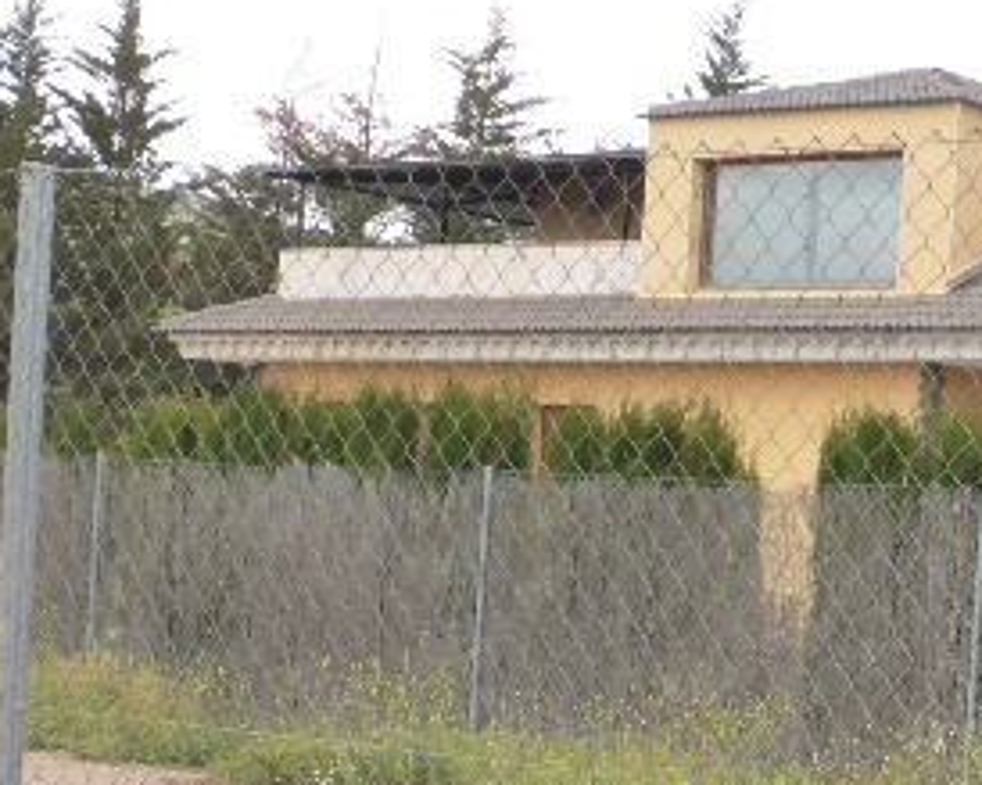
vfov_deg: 14.7
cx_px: 1152
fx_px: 2992
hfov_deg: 17.8
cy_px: 749
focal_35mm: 103
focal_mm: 6.1
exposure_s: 1/400
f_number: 3.7
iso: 160
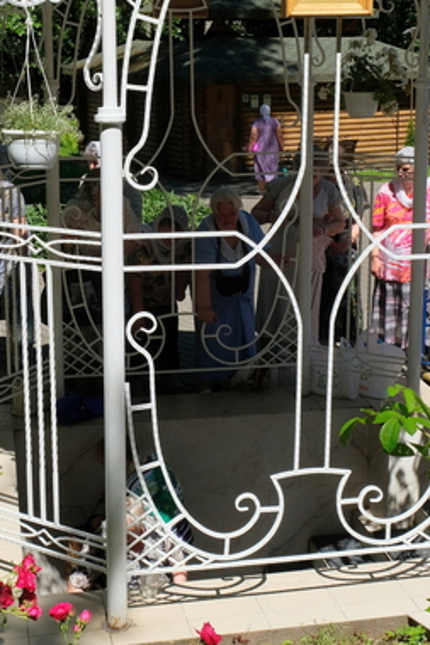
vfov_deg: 40.2
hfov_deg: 27.5
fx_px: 877
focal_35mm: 49
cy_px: 267
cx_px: 181
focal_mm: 19.6
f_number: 8
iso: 400
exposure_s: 1/550
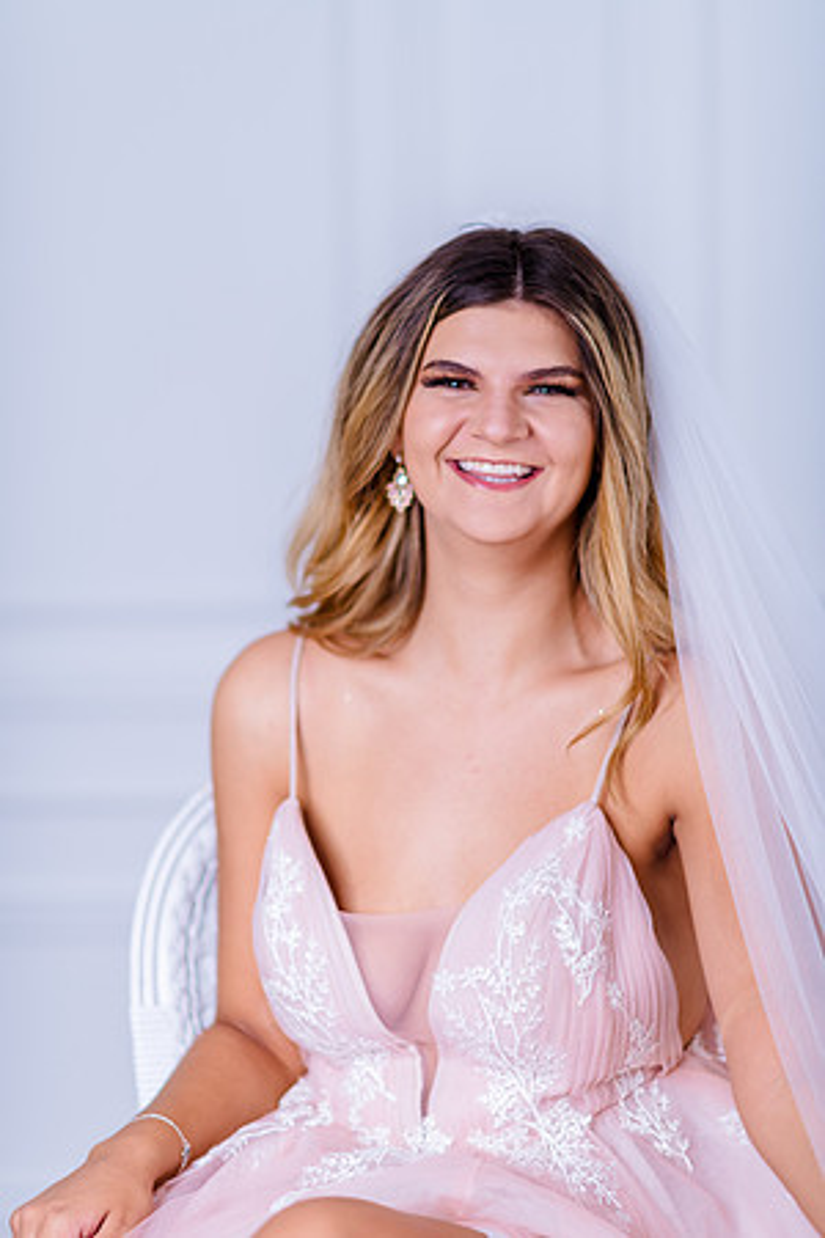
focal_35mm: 105
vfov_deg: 19.5
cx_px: 412
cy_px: 619
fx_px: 3609
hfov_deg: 13.0
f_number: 2
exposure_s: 1/320
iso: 125
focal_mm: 105
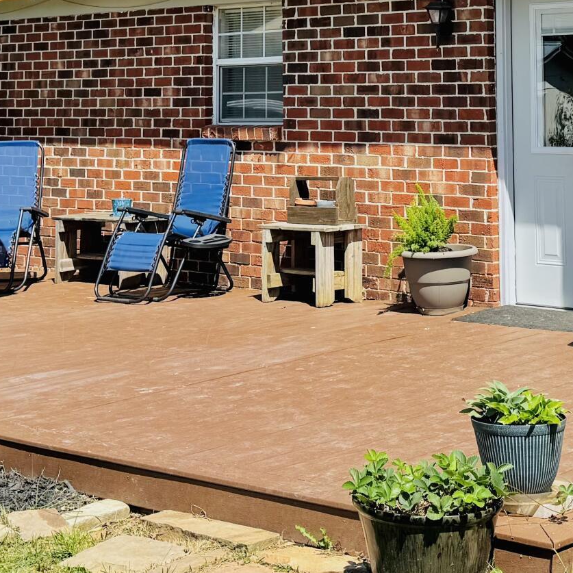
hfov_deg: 22.7
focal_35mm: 76
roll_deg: +0.2
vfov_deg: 21.6
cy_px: -58
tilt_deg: +6.0
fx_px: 1423
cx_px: 351
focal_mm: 6.76
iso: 80
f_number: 1.78
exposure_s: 1/2959
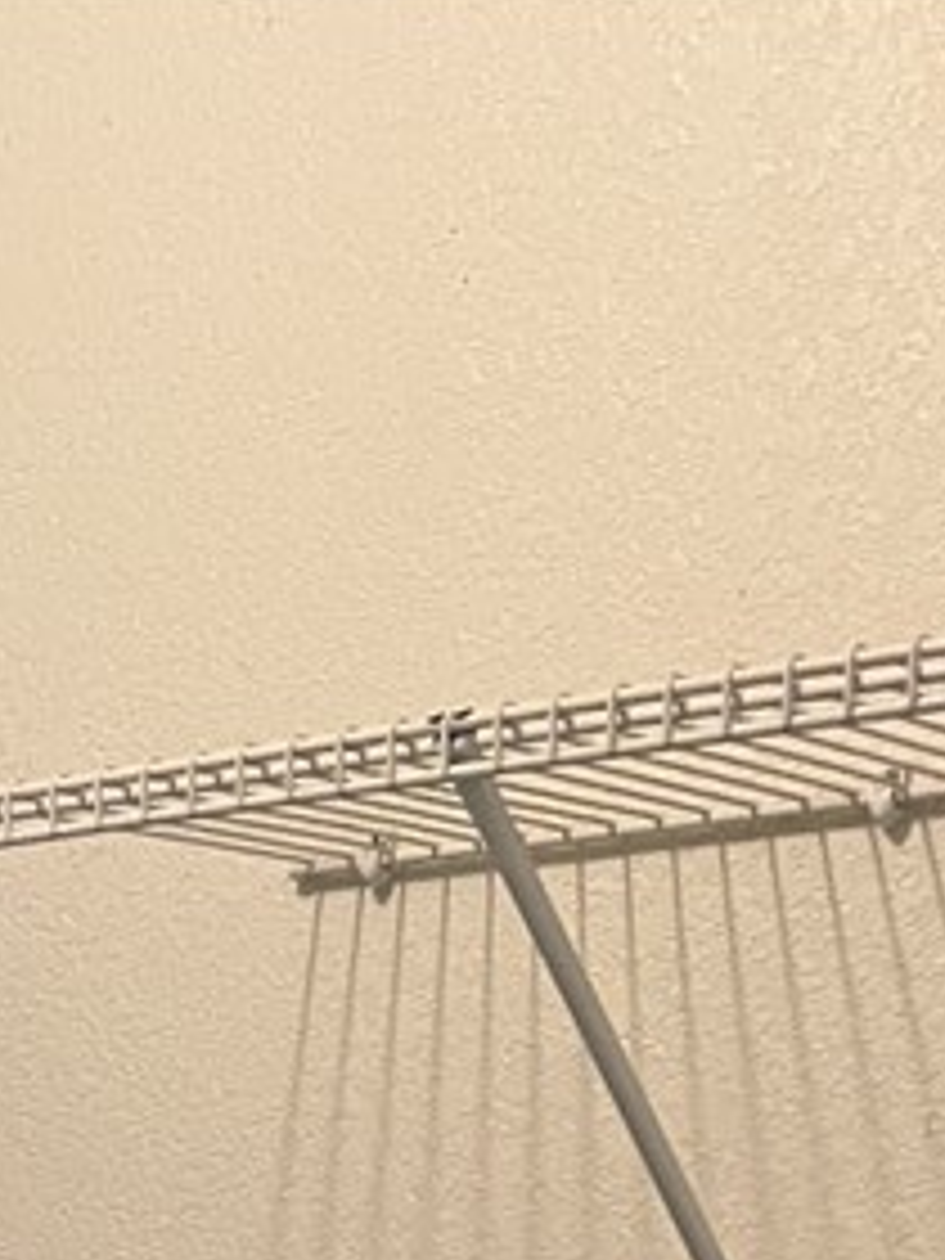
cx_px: 108
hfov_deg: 15.4
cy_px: 2282
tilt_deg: -12.2
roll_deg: +1.2
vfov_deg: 17.0
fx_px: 3458
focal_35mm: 95
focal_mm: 5.7
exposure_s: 1/60
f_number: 1.5
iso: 400
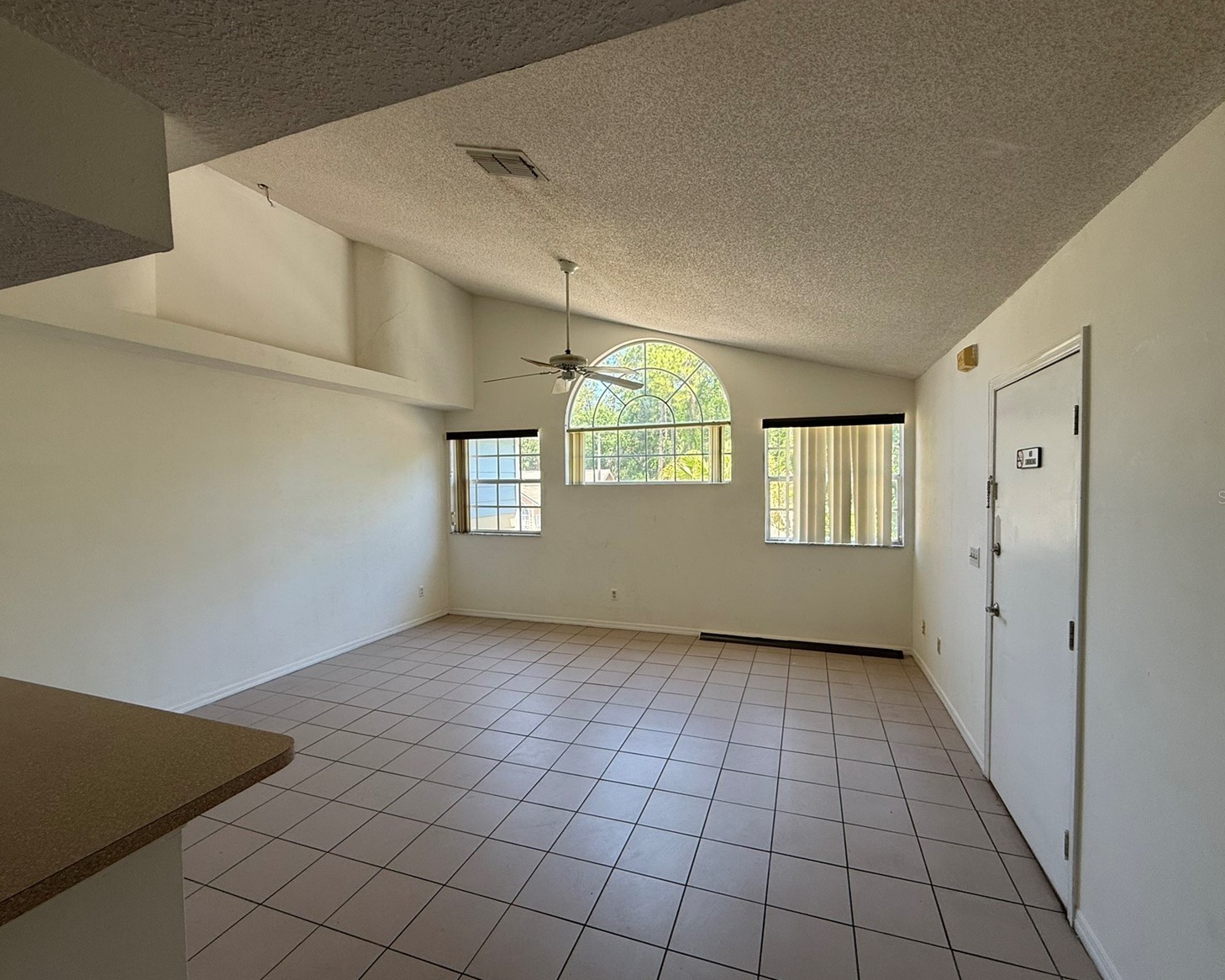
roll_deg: +0.0
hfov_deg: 96.8
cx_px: 625
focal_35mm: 15
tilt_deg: -1.9
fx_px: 544
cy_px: 497
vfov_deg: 84.0
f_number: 2.2
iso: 50
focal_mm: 2.22
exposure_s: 1/99
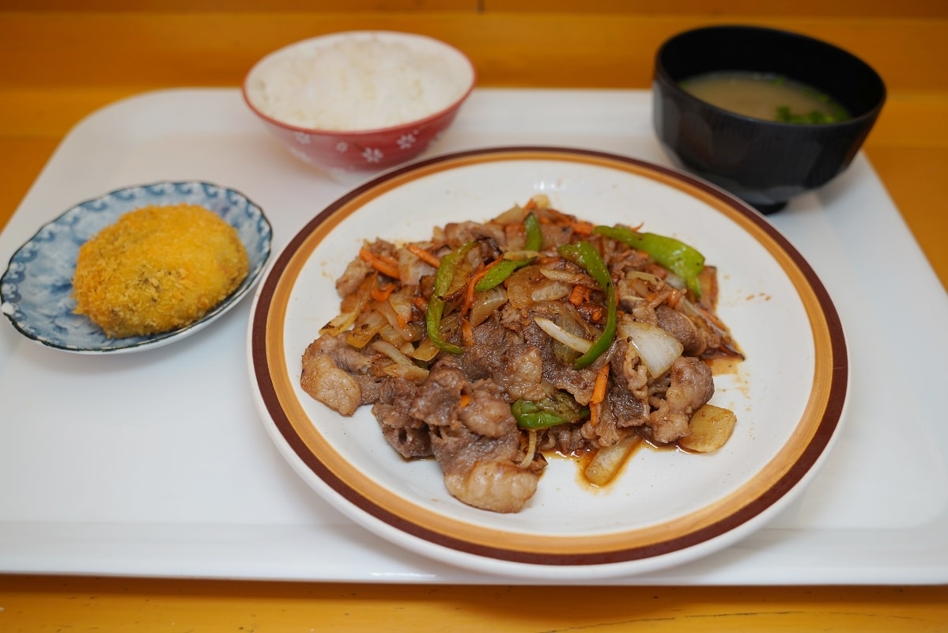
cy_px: 316
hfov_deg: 57.2
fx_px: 869
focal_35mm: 33
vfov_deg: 40.0
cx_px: 474
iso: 100
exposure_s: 1/60
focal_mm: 33
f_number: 4
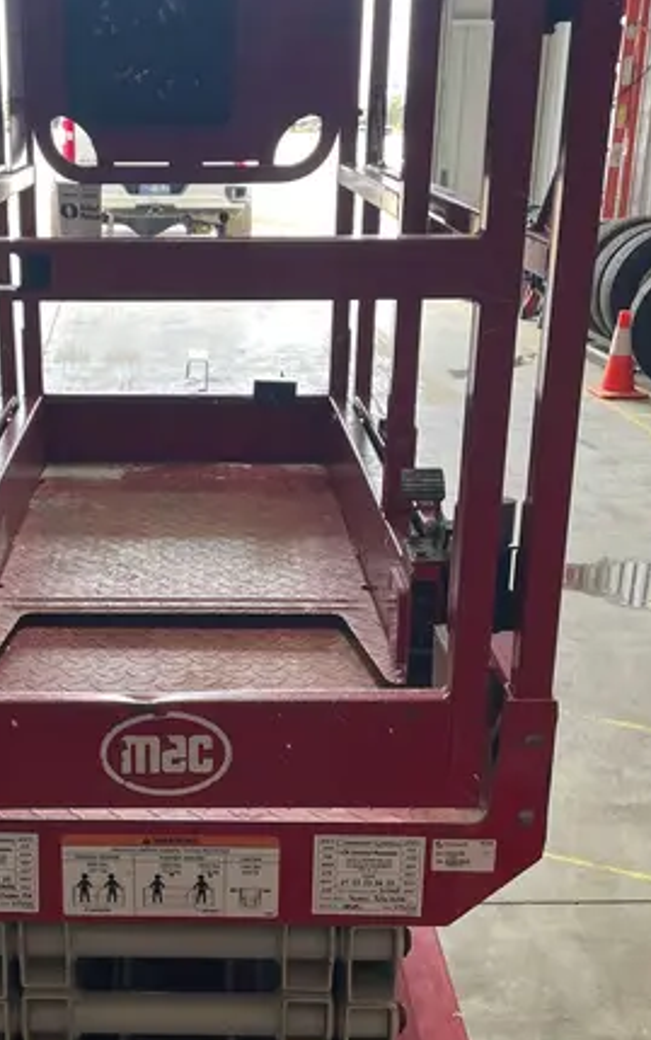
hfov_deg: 27.0
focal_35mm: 47
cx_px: 143
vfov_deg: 42.6
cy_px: 545
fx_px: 1333
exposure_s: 1/121
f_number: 1.6
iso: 64
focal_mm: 4.2
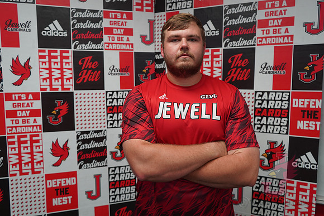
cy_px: 108
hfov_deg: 63.6
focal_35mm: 29
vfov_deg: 45.0
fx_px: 261
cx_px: 162
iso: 1000
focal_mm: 29
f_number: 4
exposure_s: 1/160
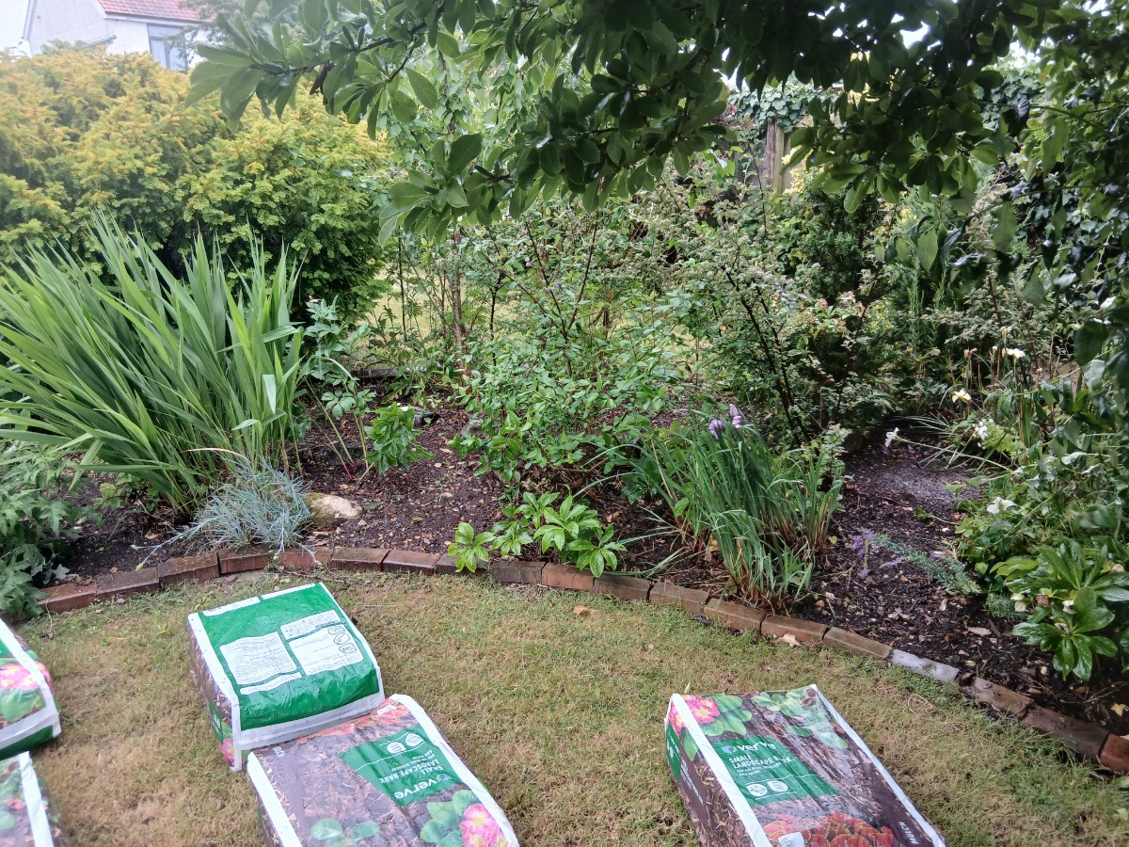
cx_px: 564
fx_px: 848
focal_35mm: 26
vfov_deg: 53.1
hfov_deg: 67.3
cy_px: 424
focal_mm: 3.98
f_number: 1.8
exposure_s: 1/50
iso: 50
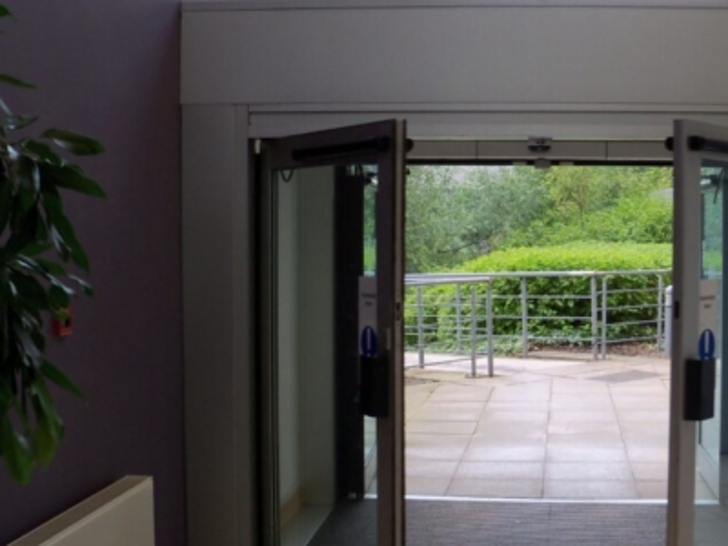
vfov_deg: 26.1
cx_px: 511
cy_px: 291
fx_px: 1178
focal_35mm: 56
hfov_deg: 33.9
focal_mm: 6.2
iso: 80
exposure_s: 1/40
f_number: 3.5
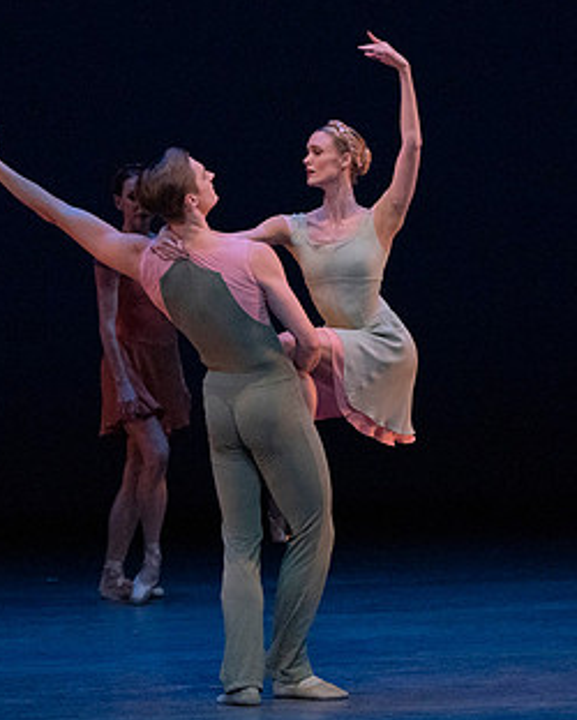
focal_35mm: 549
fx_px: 11708
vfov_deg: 3.5
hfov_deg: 2.8
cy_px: 363
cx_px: 323
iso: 16000
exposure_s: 1/400
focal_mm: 315
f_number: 7.1
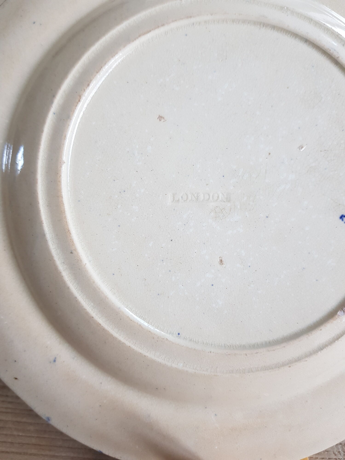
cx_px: 172
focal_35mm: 26
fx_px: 346
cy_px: 230
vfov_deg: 67.3
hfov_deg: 53.1
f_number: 1.7
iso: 100
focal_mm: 4.2
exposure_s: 1/60
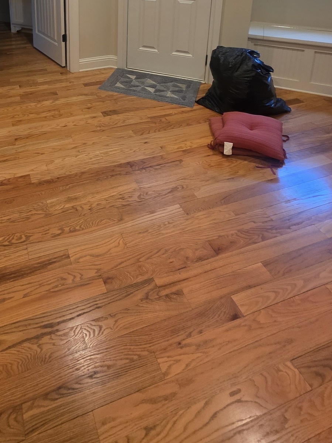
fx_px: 320
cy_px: 29
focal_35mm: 25
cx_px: 83
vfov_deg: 57.5
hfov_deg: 52.5
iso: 200
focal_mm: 2.2
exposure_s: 1/60
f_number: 1.9
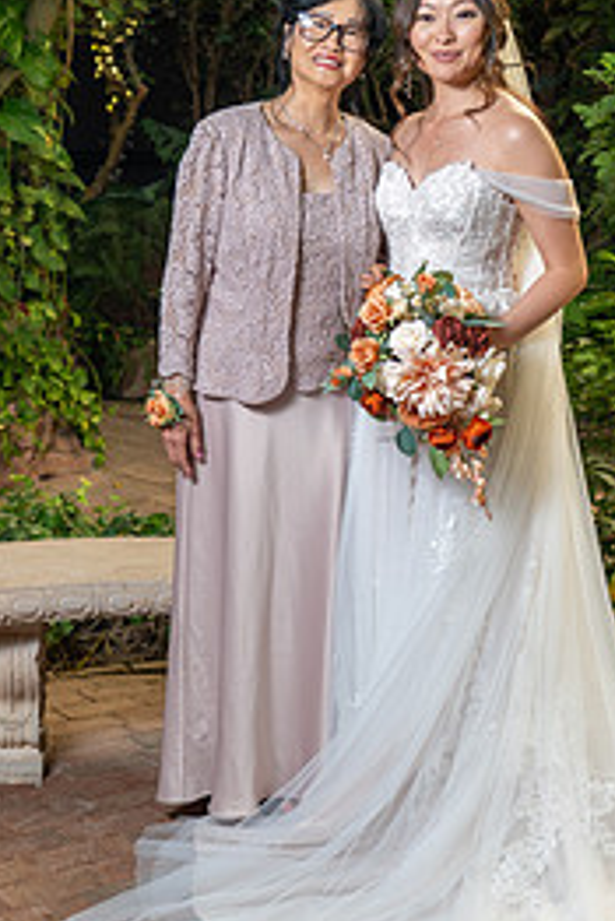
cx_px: 344
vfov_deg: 30.1
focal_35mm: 67
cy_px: 489
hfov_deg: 20.3
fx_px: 1714
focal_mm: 39
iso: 500
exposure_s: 1/200
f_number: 4
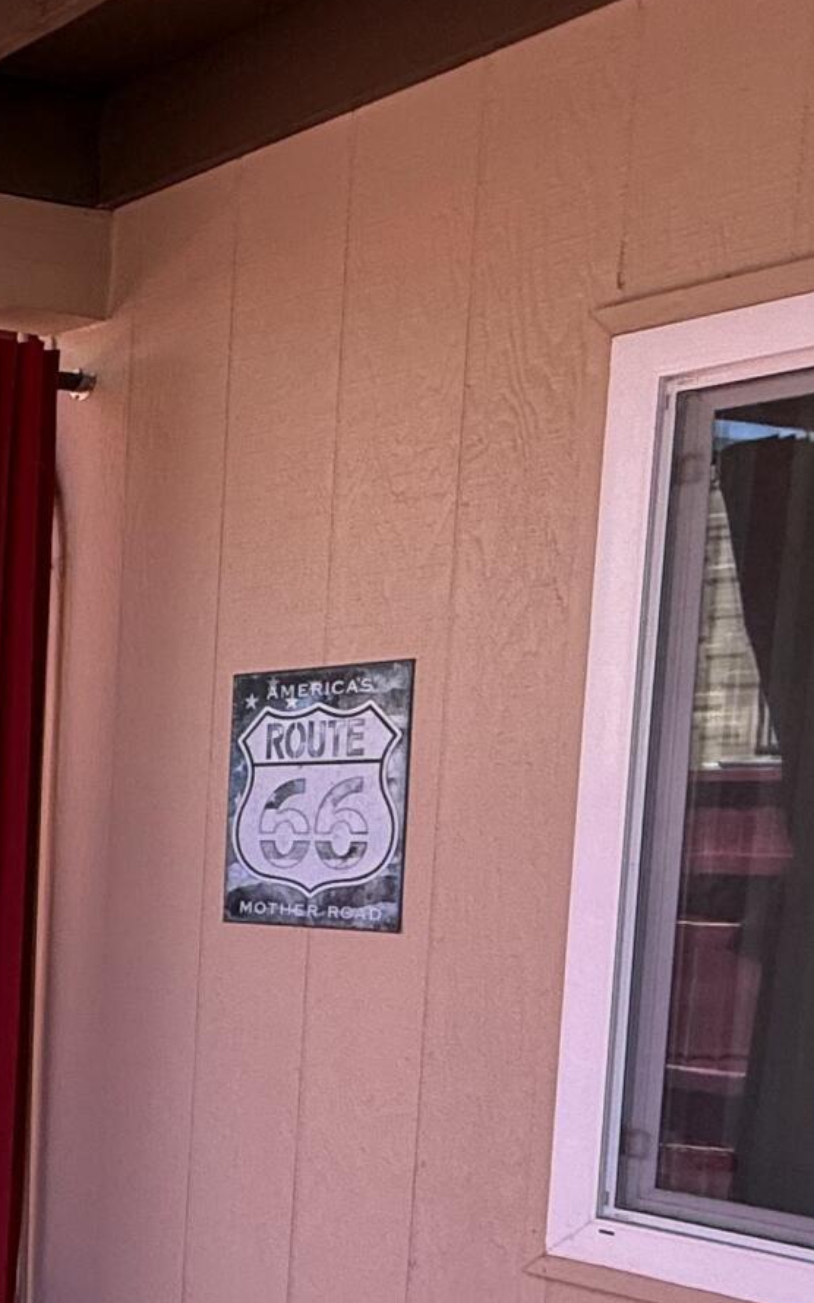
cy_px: 972
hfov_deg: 19.6
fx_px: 1775
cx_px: -631
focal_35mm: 50
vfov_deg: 39.3
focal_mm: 2.22
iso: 64
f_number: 2.2
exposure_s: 1/216
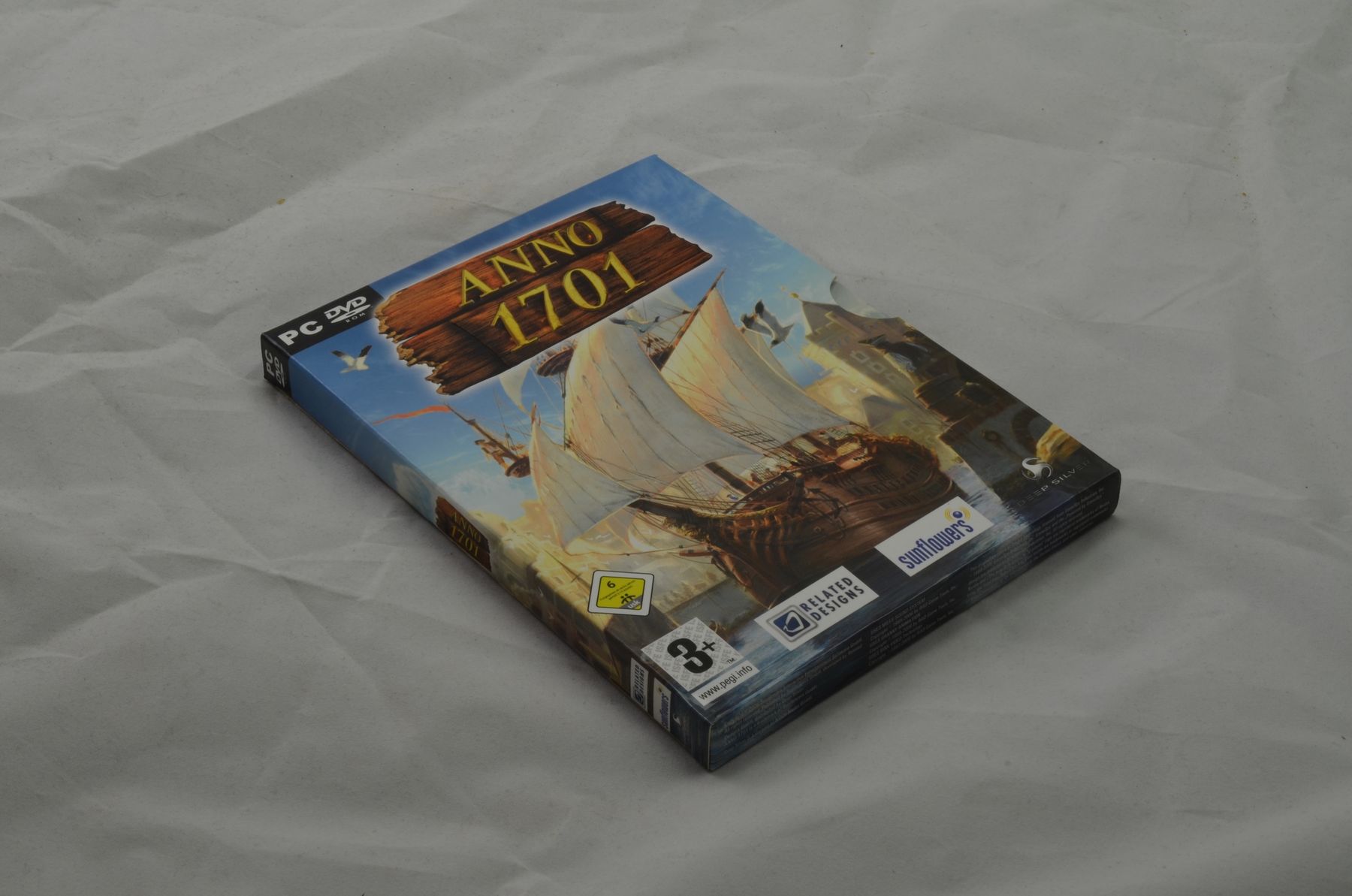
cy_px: 448
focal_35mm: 60
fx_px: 2249
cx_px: 676
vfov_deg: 22.5
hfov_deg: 33.5
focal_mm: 40
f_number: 20
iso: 100
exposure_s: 1/3
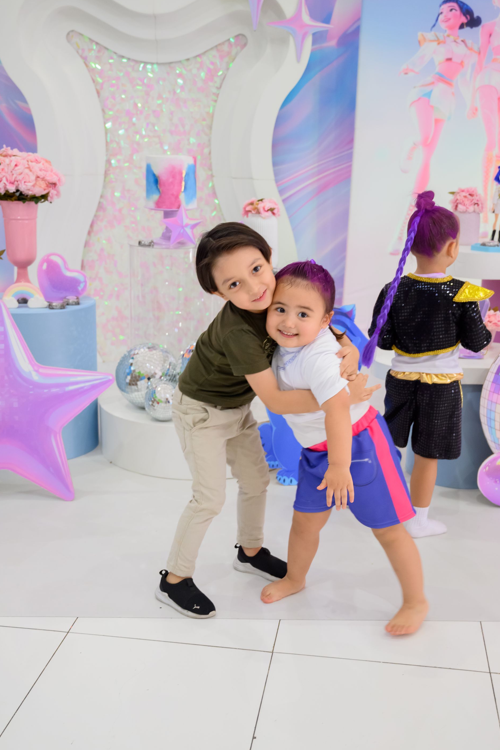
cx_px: 246
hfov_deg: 31.2
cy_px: 380
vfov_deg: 45.4
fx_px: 896
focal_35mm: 43
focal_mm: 42
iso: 3200
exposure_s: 1/160
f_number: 4
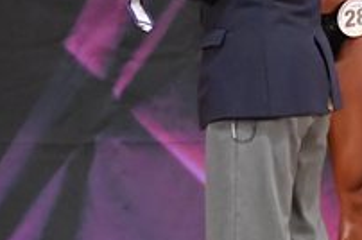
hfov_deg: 2.2
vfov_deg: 1.5
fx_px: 9266
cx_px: 146
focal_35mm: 923
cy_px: 56
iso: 6400
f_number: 5.6
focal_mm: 160
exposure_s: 1/400
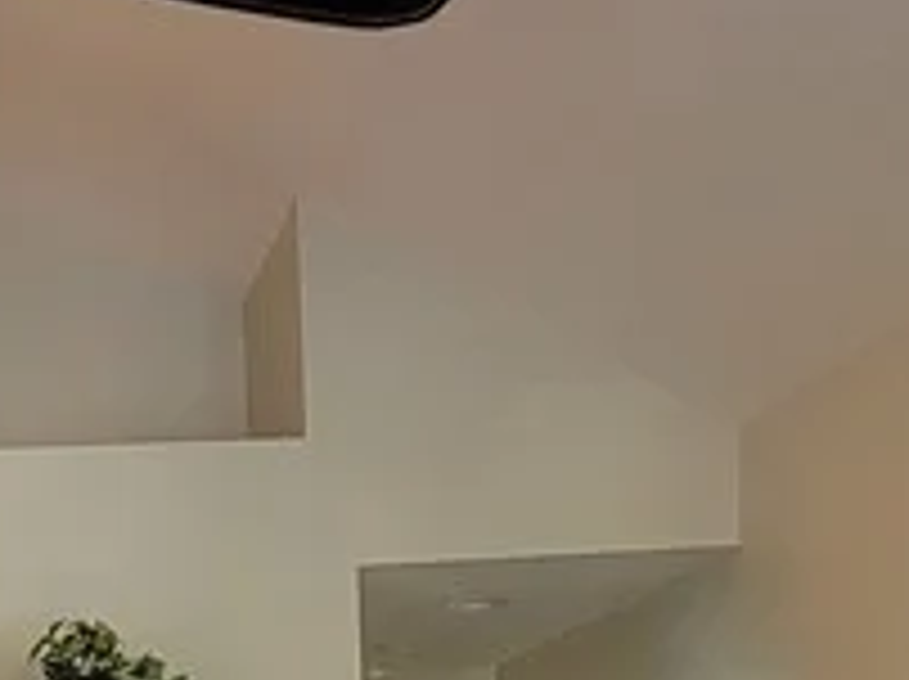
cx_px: 58
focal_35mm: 66
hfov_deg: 28.1
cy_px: 1256
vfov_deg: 17.5
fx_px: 1731
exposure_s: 1/40
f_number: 2.2
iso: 320
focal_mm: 2.2
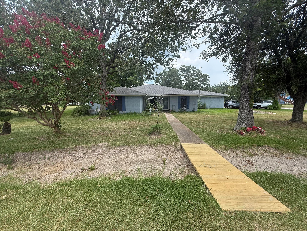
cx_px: 154
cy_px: 116
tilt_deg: -6.7
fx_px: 124
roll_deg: +1.0
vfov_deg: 85.7
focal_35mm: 14
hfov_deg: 102.1
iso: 64
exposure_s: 1/701
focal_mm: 2.22
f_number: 2.2
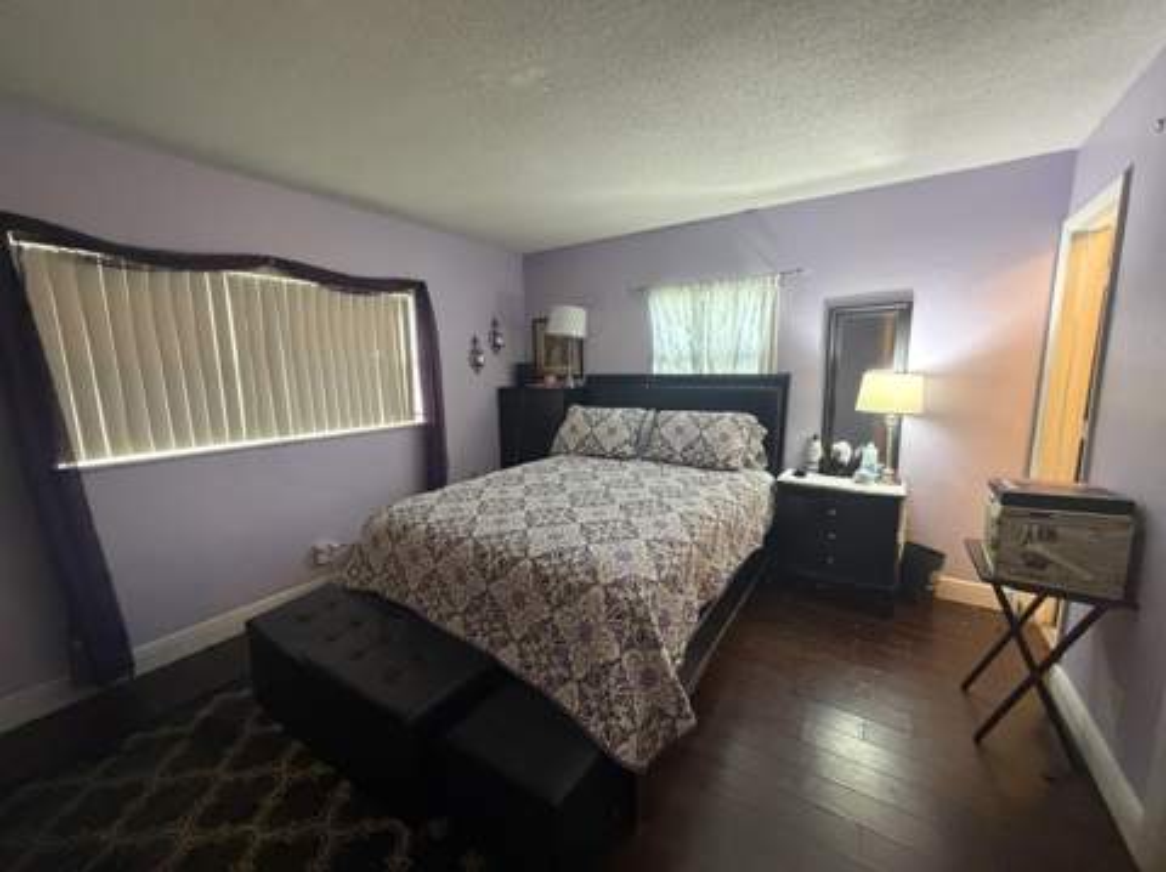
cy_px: 436
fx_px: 471
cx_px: 583
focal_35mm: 14
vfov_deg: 85.6
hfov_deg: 102.1
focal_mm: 2.22
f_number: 2.2
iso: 640
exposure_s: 1/60
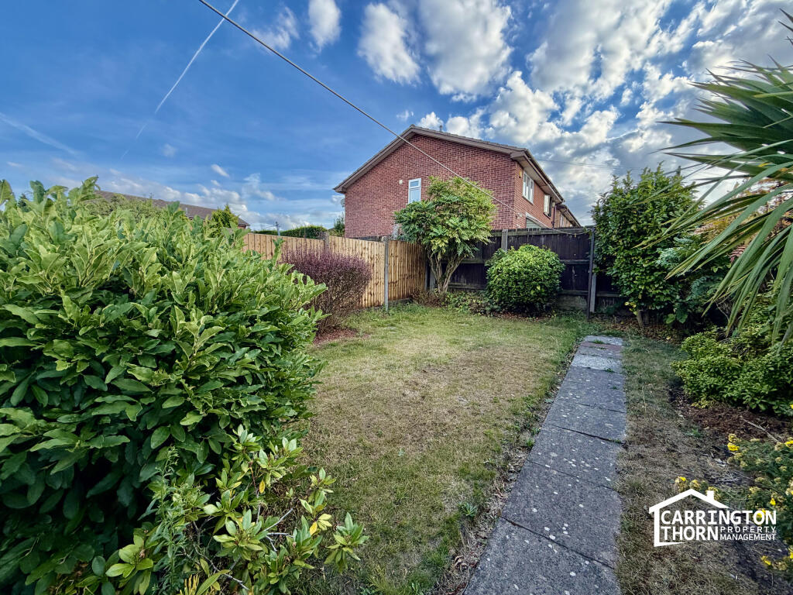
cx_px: 396
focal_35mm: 14
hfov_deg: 102.1
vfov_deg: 85.7
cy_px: 298
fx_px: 321
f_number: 2.2
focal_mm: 2.22
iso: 50
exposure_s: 1/502
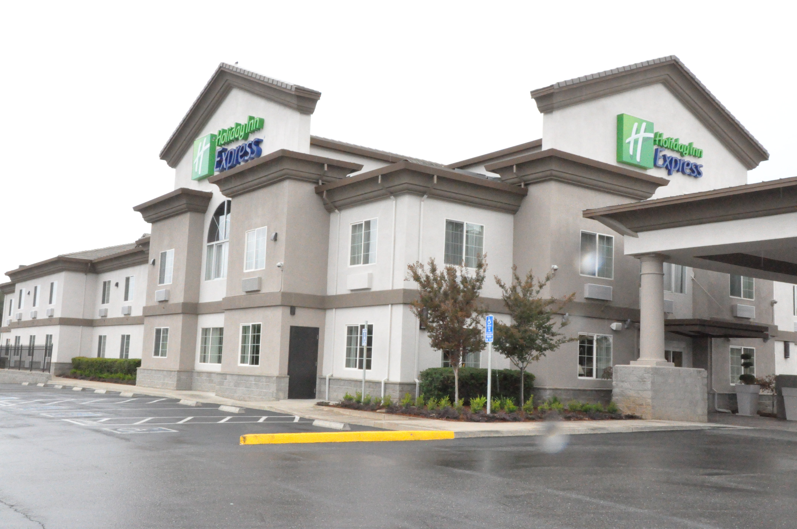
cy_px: 264
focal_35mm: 38
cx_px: 398
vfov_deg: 35.4
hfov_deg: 51.3
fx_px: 829
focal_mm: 25
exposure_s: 1/200
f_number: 25
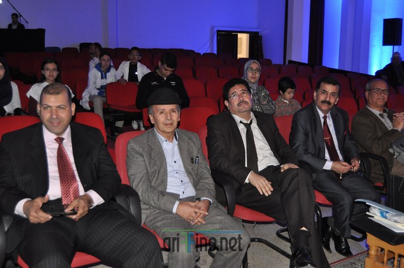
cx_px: 202
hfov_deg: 46.5
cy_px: 134
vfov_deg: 31.8
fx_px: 471
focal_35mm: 42
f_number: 4
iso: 800
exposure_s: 1/60
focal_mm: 28
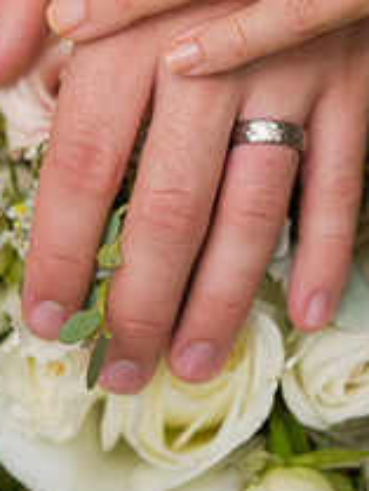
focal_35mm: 124
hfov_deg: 11.9
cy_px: 134
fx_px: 1761
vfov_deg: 15.8
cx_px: 280
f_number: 5.6
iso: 2000
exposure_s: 1/60
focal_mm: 60
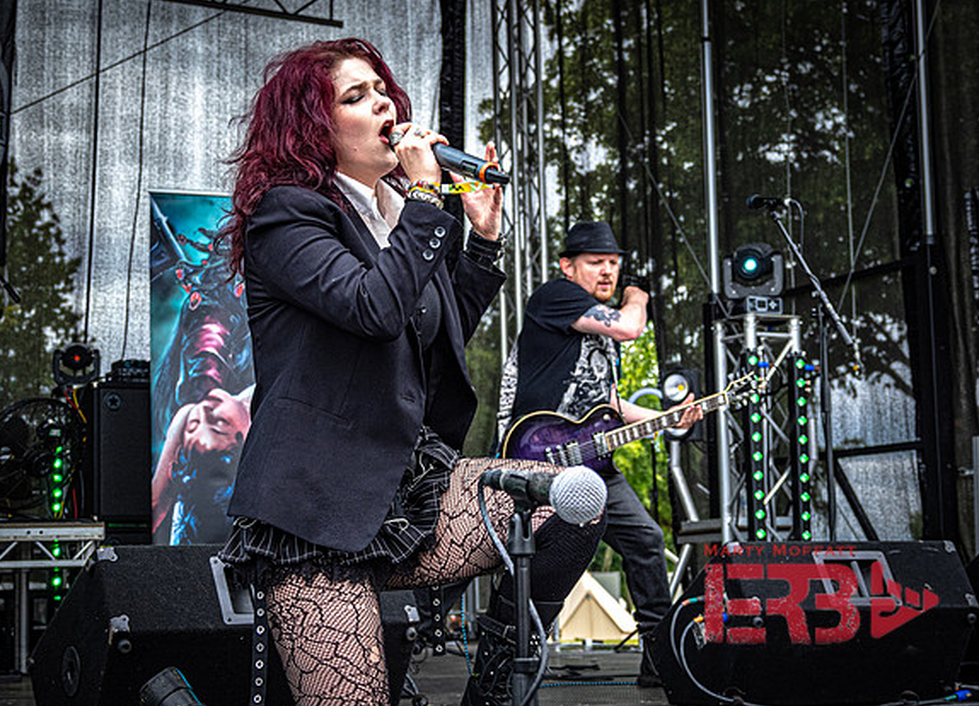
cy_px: 356
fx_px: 1841
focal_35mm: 66
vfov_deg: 21.7
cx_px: 482
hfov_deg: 29.8
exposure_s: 1/1000
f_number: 4.5
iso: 800
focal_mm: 31
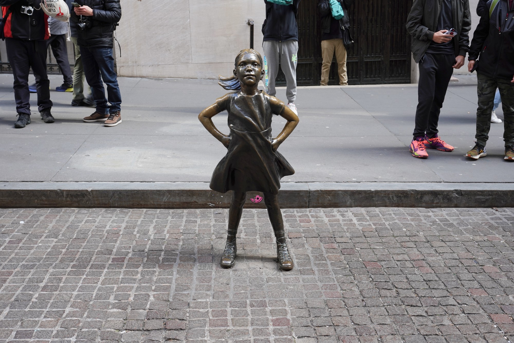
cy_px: 172
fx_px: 571
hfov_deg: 48.5
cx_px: 257
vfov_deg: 33.4
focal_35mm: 40
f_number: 5.6
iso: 400
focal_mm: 40
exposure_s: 1/100
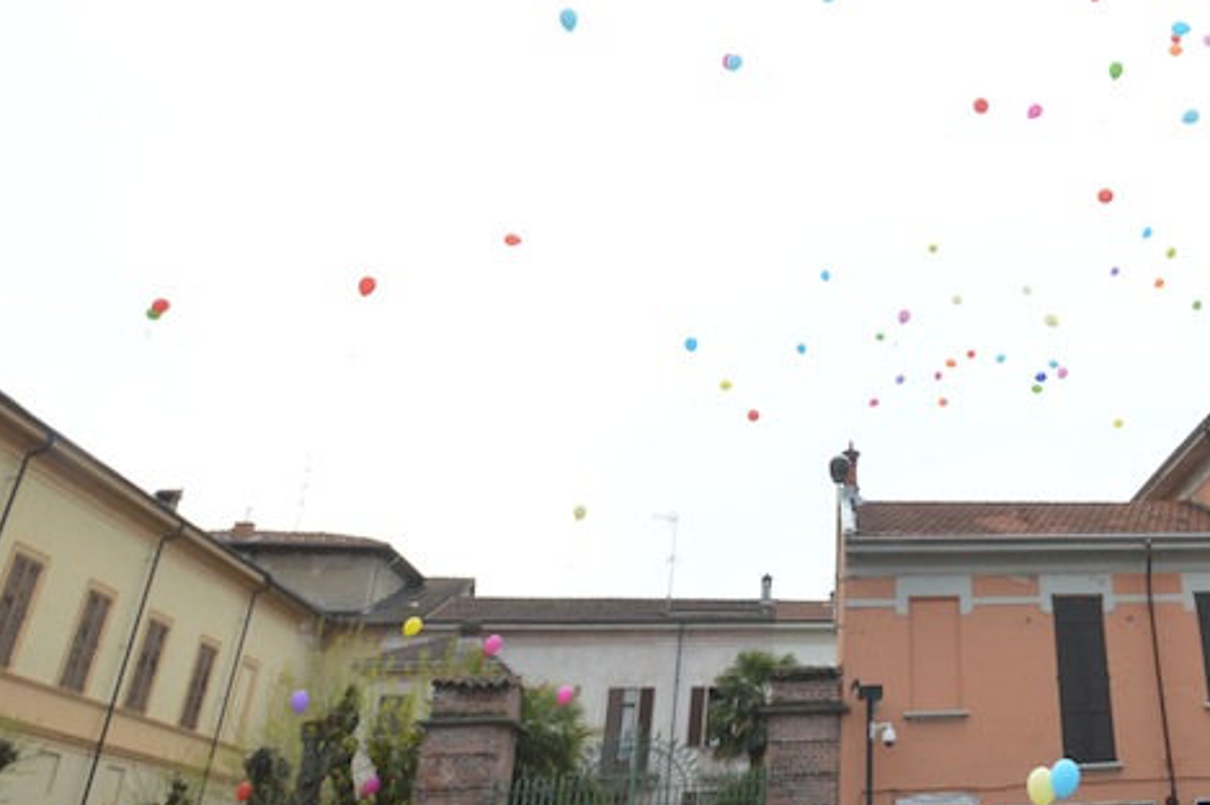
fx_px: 1075
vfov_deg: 40.1
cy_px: 213
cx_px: 996
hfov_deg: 54.1
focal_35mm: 32
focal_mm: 10
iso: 200
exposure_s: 1/60
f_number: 16
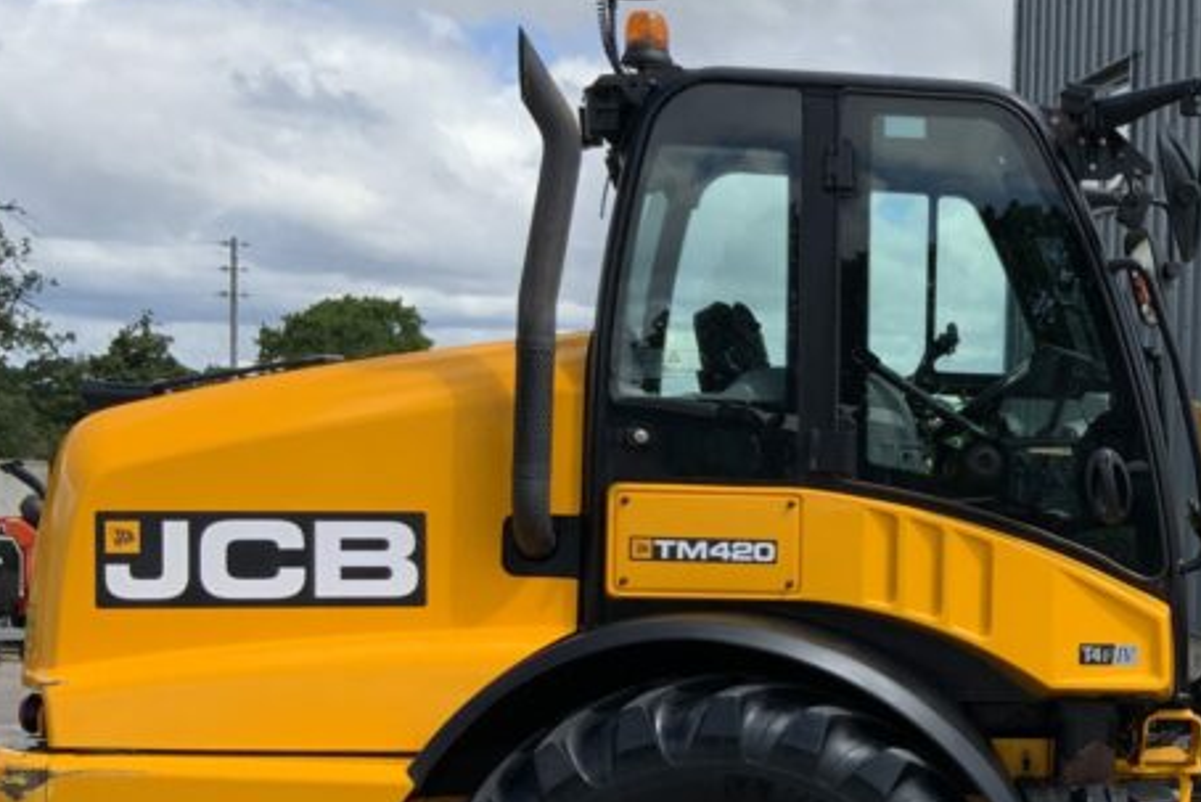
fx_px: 2269
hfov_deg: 27.7
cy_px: 601
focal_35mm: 68
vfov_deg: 19.9
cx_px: 1233
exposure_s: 1/1342
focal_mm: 3
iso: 16
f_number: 1.8
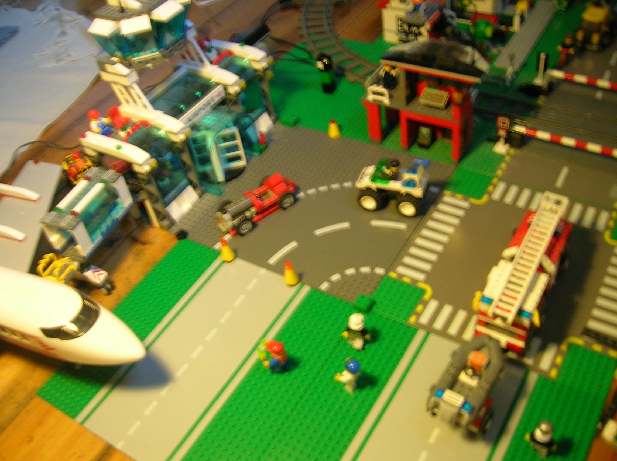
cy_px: 230
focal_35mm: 34
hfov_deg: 54.0
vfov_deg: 41.7
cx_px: 308
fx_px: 606
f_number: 2.9
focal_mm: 5.7
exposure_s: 1/4.2
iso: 52
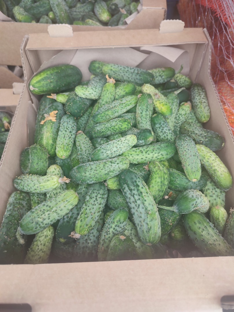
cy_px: 156
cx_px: 117
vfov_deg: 69.4
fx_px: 225
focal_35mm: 25
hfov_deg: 54.9
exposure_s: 1/50
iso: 102
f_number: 1.9
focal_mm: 6.04
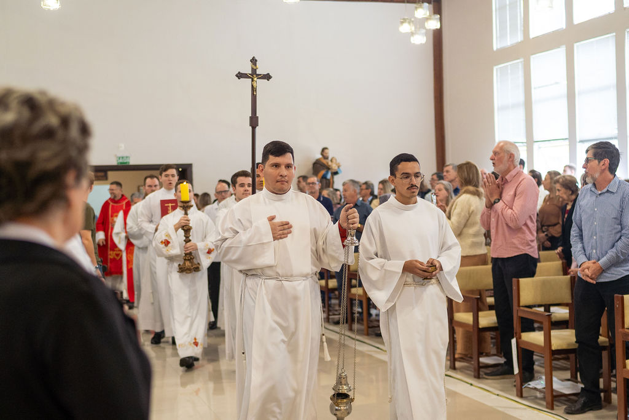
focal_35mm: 52
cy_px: 210
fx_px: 909
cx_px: 314
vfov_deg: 26.0
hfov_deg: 38.2
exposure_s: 1/160
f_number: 2
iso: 1000
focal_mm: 35
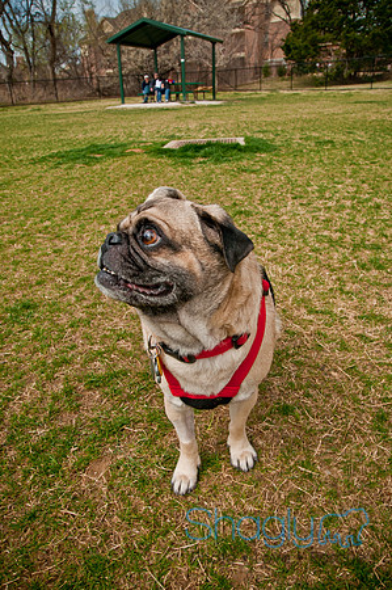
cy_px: 295
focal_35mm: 26
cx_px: 196
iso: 200
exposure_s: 1/200
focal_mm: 17
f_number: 10
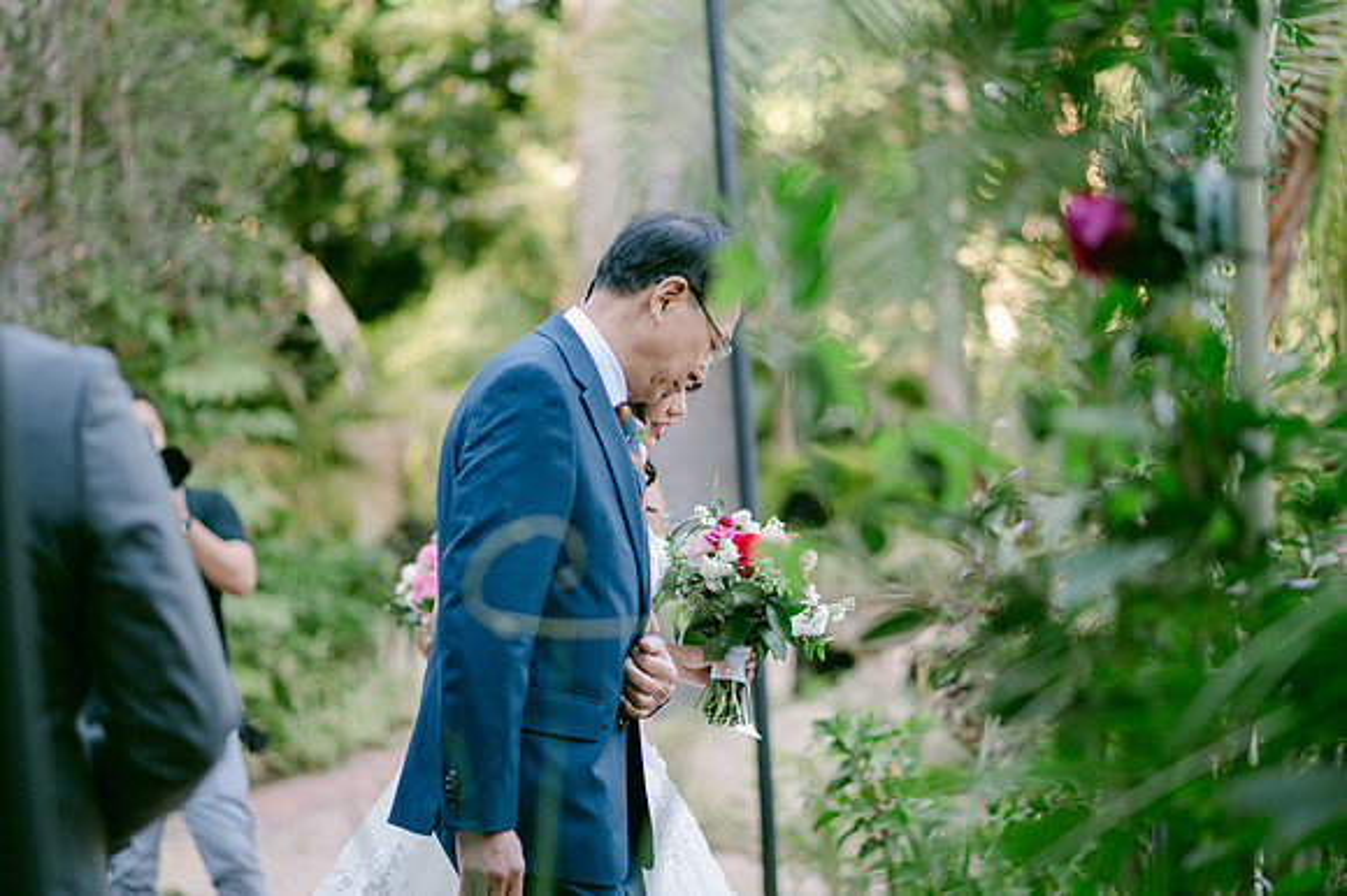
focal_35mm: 87
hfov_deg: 23.4
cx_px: 674
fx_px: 3253
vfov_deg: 15.7
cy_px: 448
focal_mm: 85
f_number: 2
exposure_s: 1/640
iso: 800
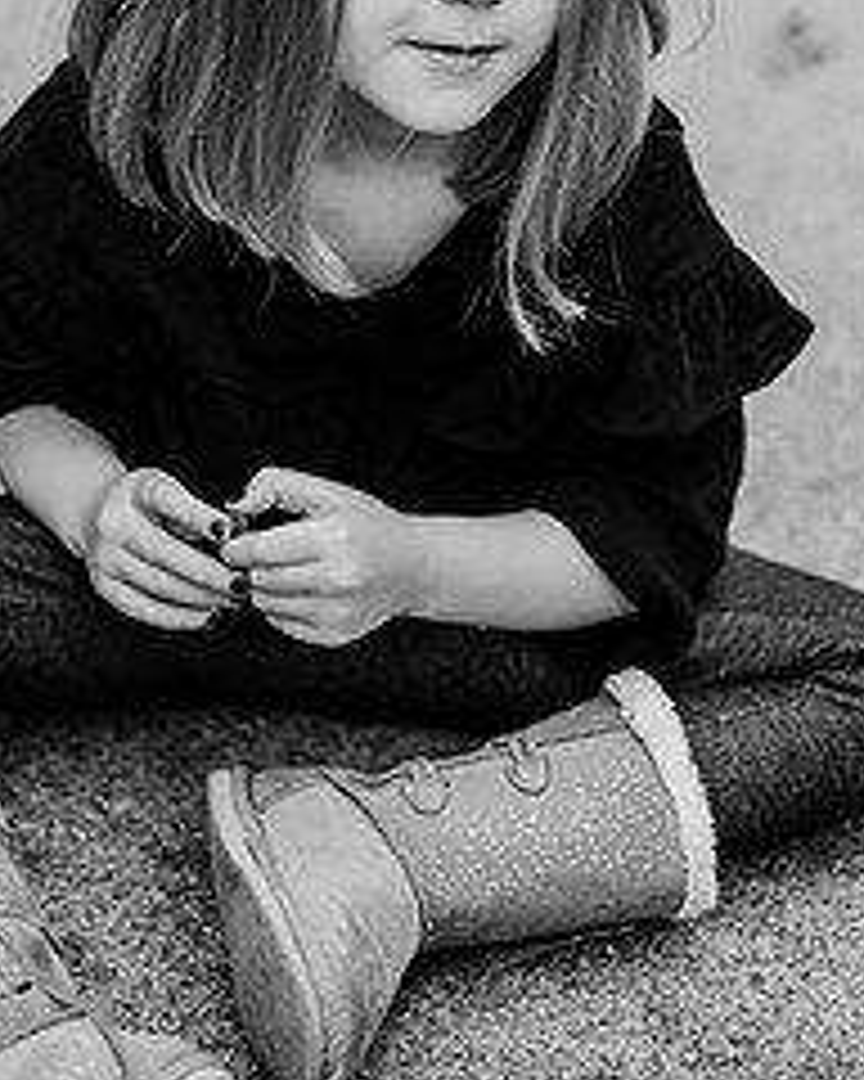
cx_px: 378
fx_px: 2813
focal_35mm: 88
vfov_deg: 21.5
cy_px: 234
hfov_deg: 17.5
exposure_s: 1/800
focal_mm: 50
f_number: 2.2
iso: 320
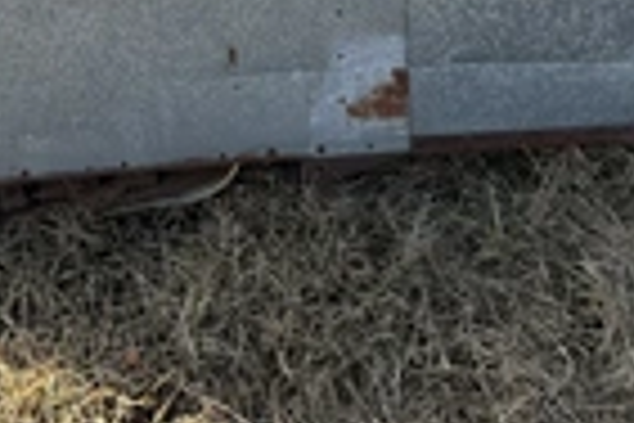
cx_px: 193
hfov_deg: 28.2
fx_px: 1250
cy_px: -180
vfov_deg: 17.5
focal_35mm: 71
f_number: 1.78
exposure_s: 1/2525
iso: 100
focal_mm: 6.76
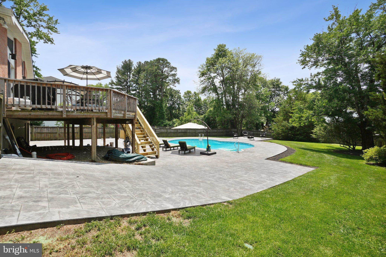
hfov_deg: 77.3
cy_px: 128
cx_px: 193
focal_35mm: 22
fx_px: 241
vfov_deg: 56.1
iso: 100
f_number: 8
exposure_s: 1/320
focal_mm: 15
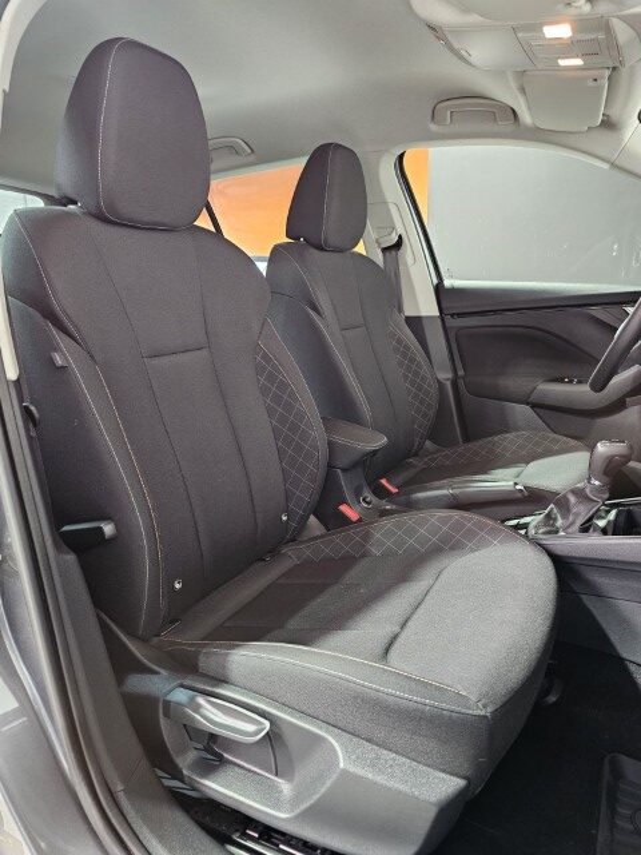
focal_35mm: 23
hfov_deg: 58.9
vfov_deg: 73.9
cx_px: 320
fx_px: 568
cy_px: 428
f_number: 1.7
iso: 640
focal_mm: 6.3
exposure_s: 1/33
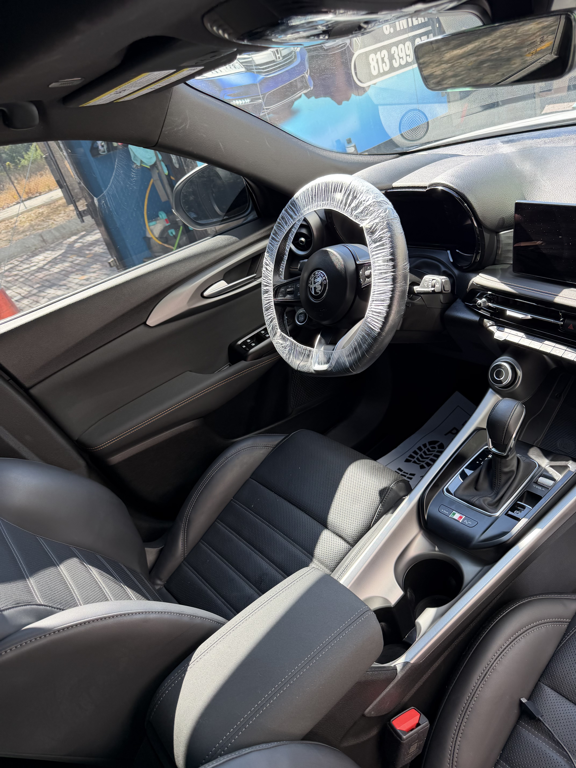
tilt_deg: -28.6
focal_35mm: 24
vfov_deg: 71.6
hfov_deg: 56.8
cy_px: 384
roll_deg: +19.4
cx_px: 288
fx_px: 532
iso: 80
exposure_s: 1/170
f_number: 1.78
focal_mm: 6.76
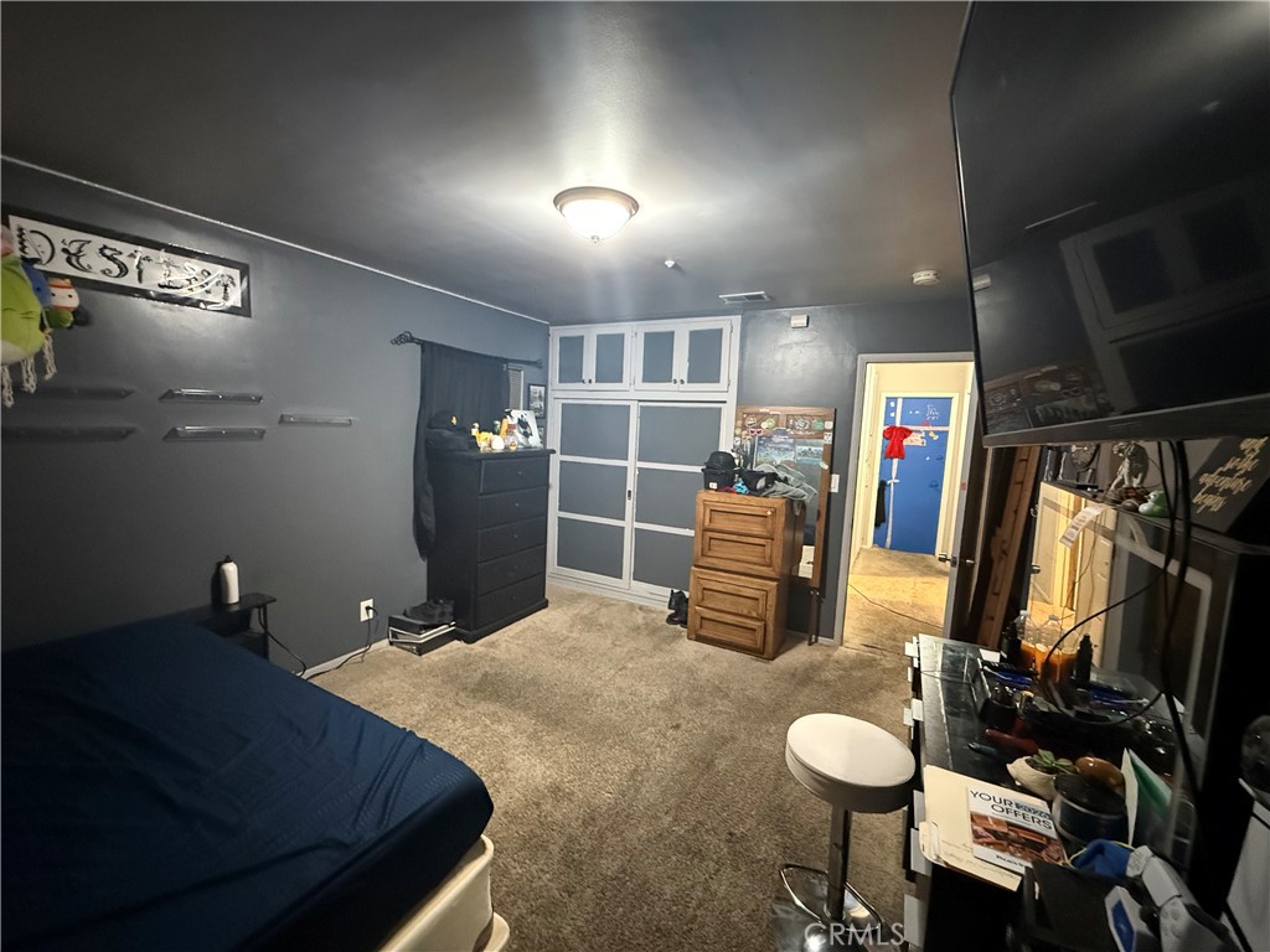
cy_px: 476
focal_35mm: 14
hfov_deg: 102.1
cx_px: 635
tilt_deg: -5.6
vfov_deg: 85.7
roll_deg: -2.4
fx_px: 514
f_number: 2.2
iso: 1600
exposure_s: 1/40
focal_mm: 2.22
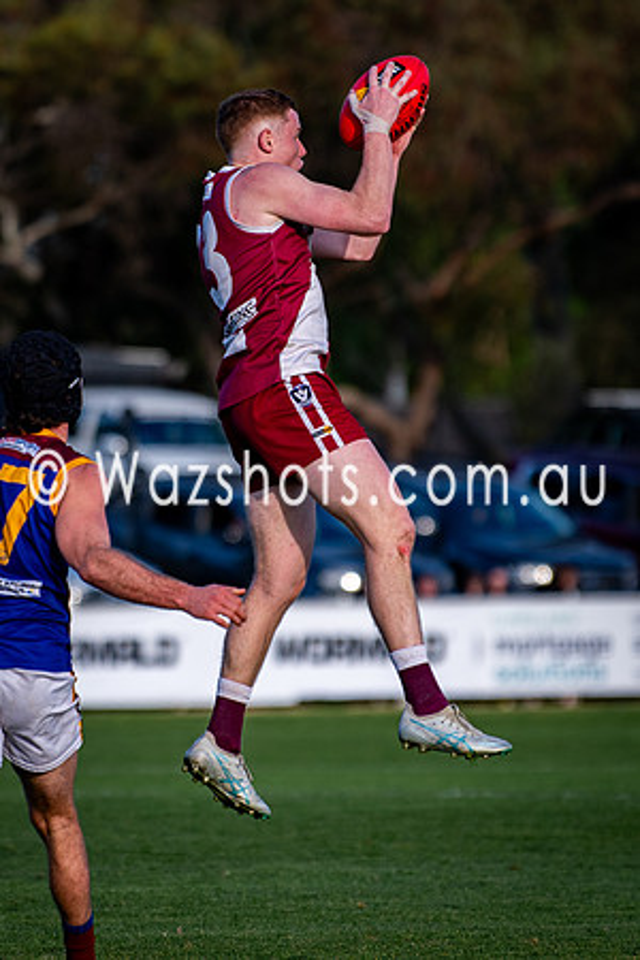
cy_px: 413
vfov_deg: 3.8
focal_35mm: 546
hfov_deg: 2.5
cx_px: 252
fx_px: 14546
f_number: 2.8
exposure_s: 1/1600
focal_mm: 200
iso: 140
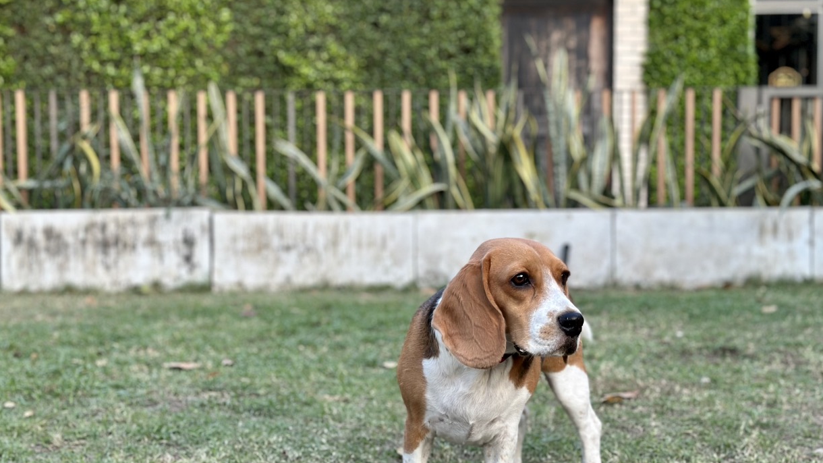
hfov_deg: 34.9
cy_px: 240
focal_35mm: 60
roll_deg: +0.1
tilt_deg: -3.5
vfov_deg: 20.0
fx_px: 1309
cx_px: 428
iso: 80
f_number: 1.78
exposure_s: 1/210
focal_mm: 6.86
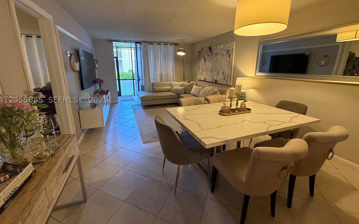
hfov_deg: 101.5
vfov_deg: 74.5
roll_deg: +0.6
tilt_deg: -13.7
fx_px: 147
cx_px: 178
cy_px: 100
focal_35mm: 15
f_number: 2.2
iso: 400
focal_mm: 2.22
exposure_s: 1/60
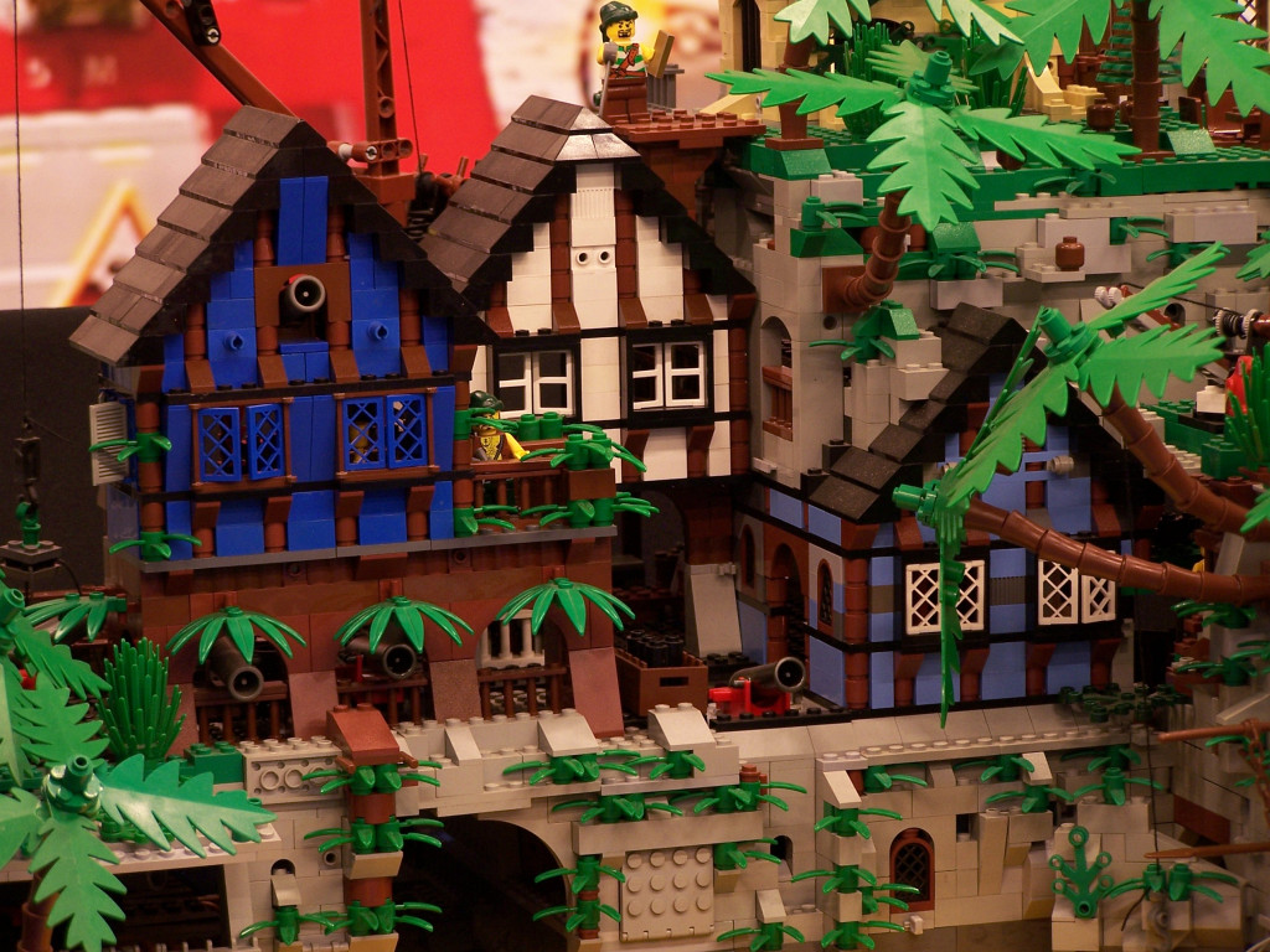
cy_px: 476
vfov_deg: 10.7
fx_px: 5100
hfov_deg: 14.2
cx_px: 635
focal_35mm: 139
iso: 80
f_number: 3.2
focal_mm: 23.1
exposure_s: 1/2
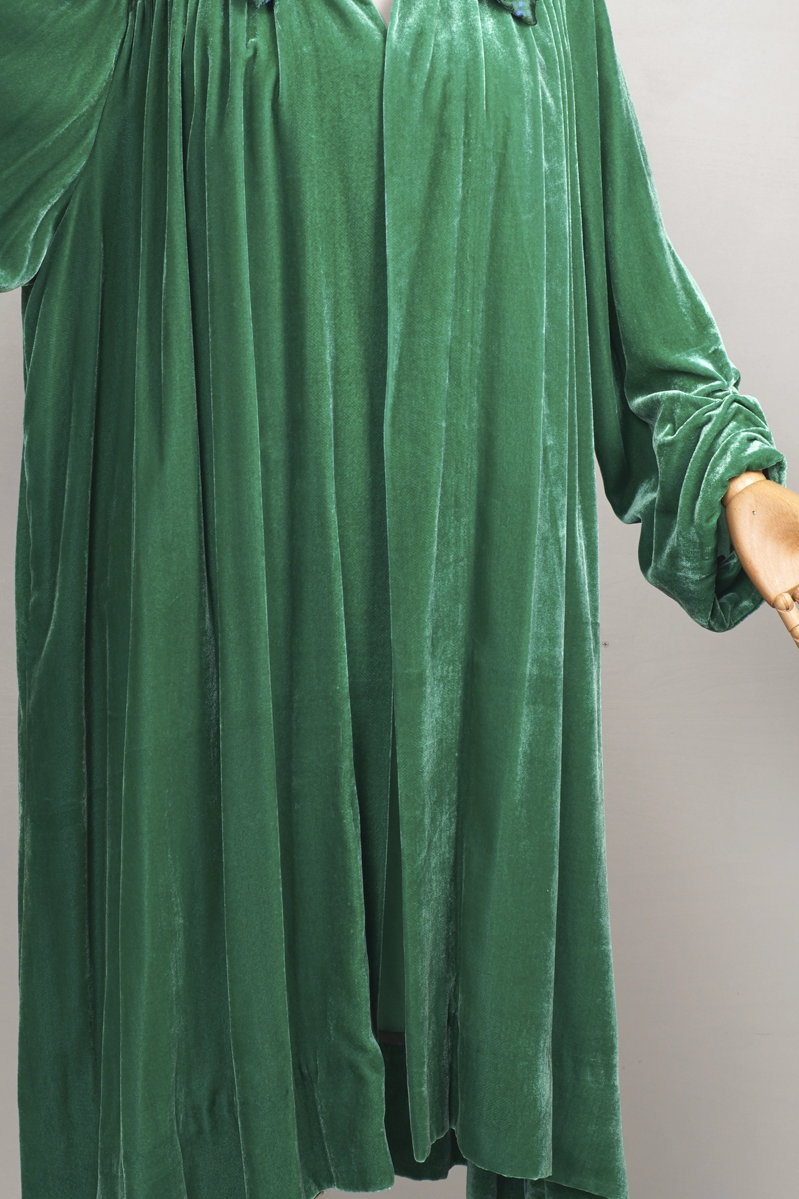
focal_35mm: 72
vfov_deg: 28.0
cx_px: 328
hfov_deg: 18.9
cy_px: 471
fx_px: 2397
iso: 200
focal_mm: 32
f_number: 6.3
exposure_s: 1/8
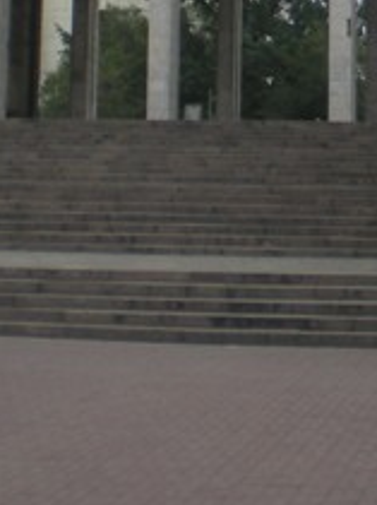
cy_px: -125
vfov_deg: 16.2
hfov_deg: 12.7
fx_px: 1688
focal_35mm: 116
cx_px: 281
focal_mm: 6.3
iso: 64
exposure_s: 1/97.2
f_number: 3.1
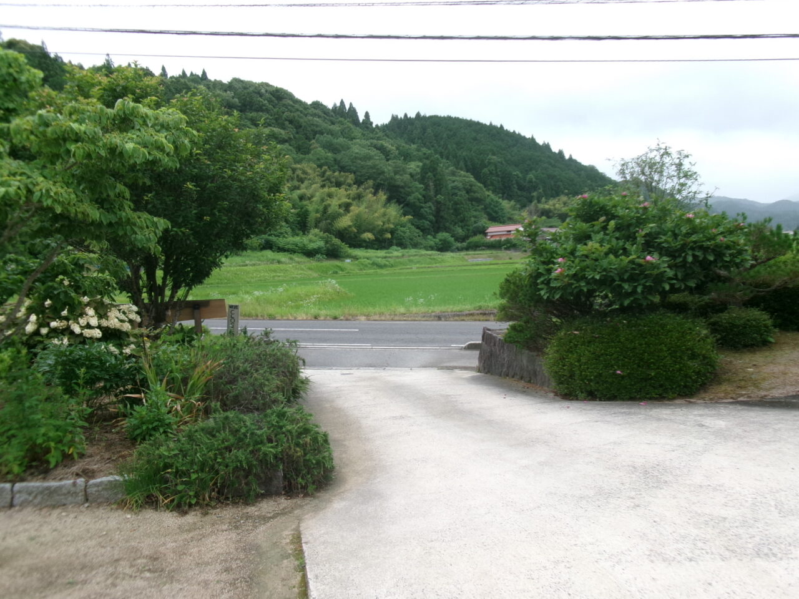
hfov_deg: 63.4
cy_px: 300
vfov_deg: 49.7
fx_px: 646
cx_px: 400
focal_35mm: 28
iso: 100
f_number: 3.9
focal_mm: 5.1
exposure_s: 1/140
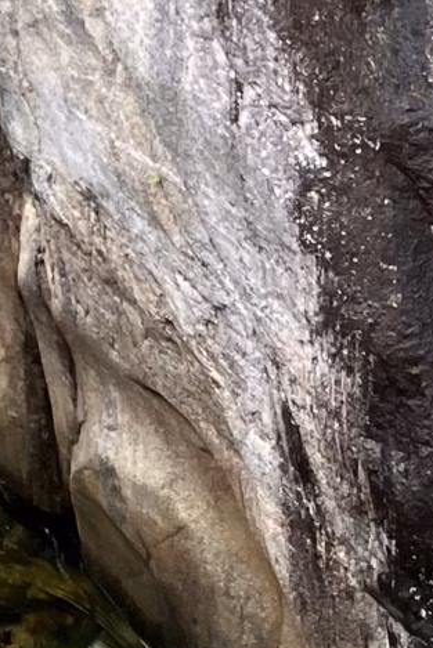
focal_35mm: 159
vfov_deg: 12.2
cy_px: -399
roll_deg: -1.0
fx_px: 2866
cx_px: -299
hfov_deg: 8.4
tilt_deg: -8.4
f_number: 1.8
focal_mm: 3.99
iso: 80
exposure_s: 1/121
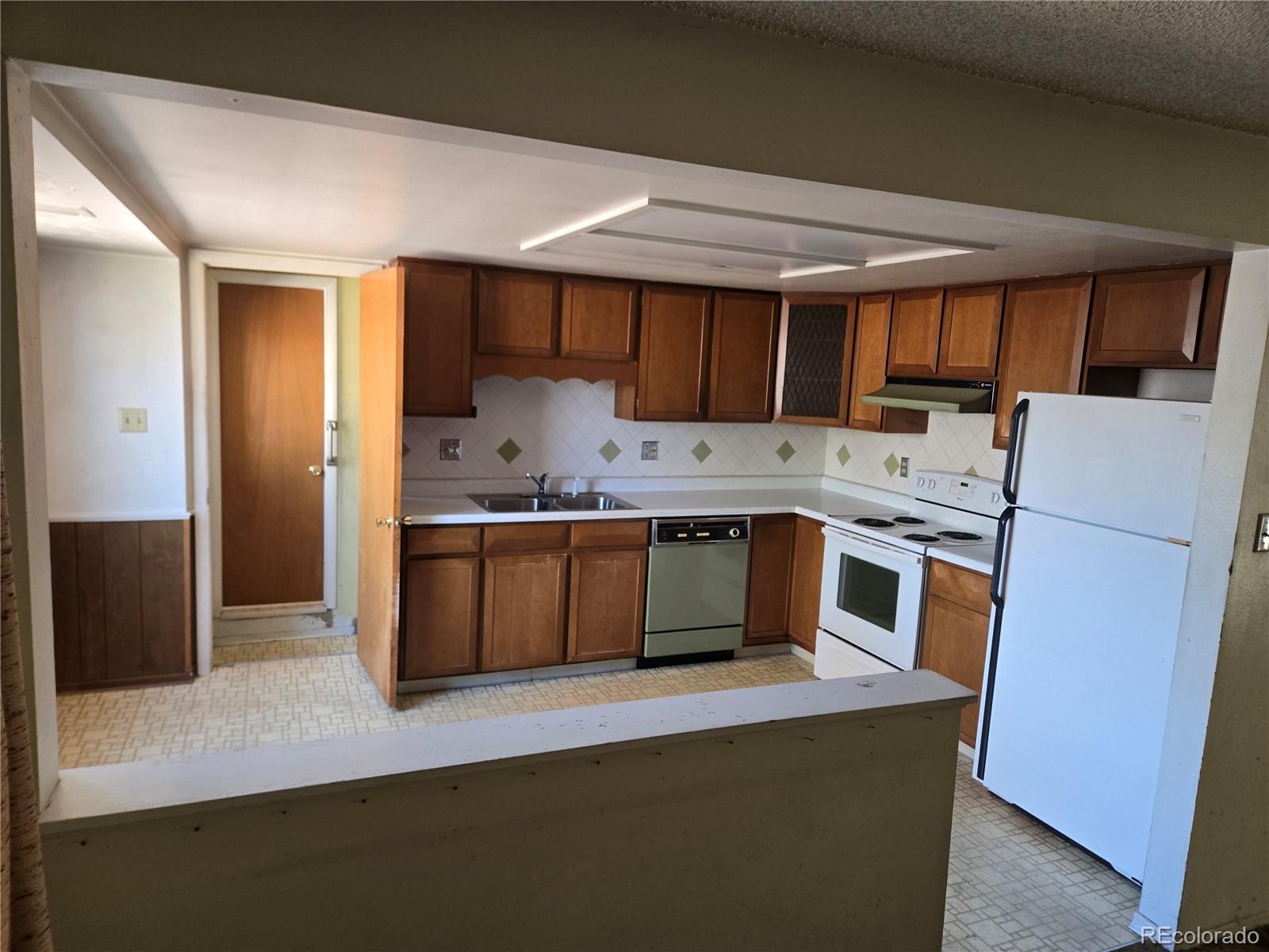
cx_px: 634
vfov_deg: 58.9
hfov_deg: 73.9
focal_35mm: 23
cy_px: 476
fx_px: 843
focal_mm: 5.4
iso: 320
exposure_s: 1/120
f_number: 1.8
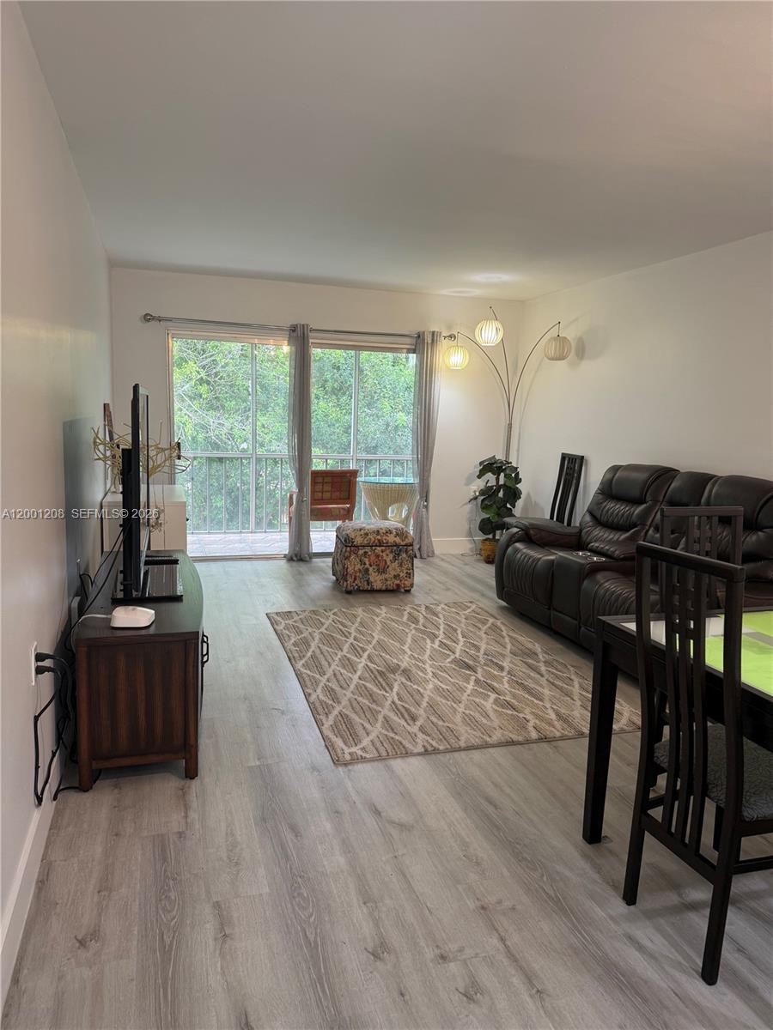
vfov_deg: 71.6
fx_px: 715
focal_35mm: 24
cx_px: 386
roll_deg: -1.6
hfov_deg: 56.8
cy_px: 515
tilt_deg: -7.7
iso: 100
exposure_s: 1/60
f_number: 1.78
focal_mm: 6.76
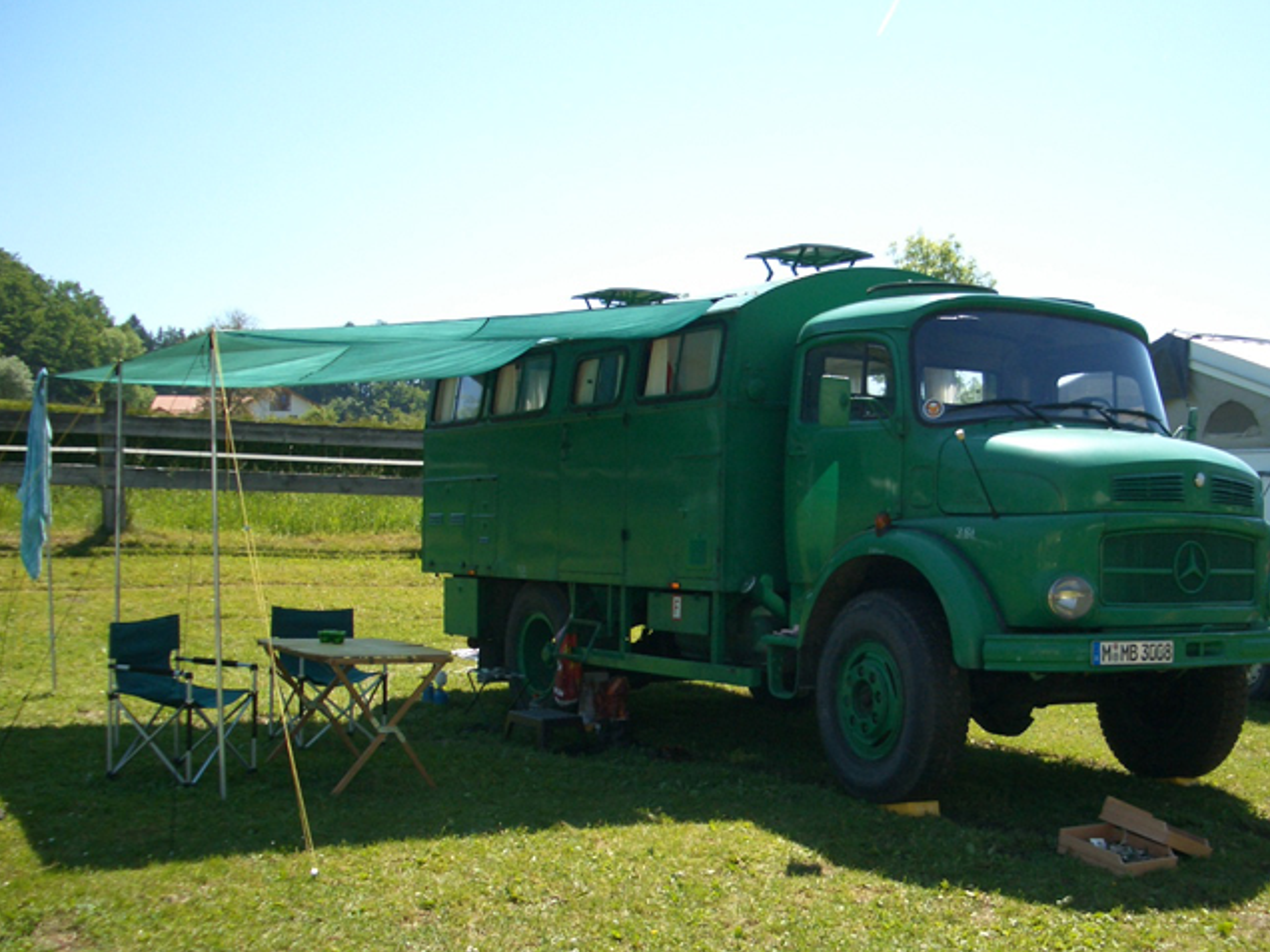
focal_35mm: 44
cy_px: 575
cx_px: 749
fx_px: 1614
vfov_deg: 32.8
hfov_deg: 42.8
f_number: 2.6
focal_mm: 5.8
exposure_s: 1/800
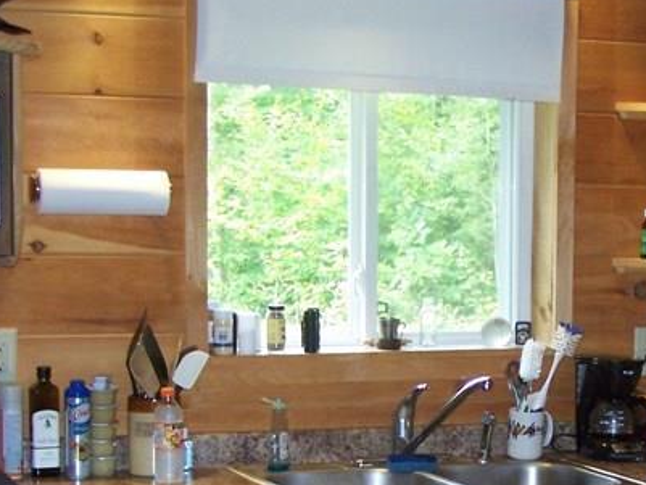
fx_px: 1811
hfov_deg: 20.0
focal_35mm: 97
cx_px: 507
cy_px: 500
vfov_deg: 15.0
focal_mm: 6.3
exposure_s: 1/60
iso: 160
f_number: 2.8
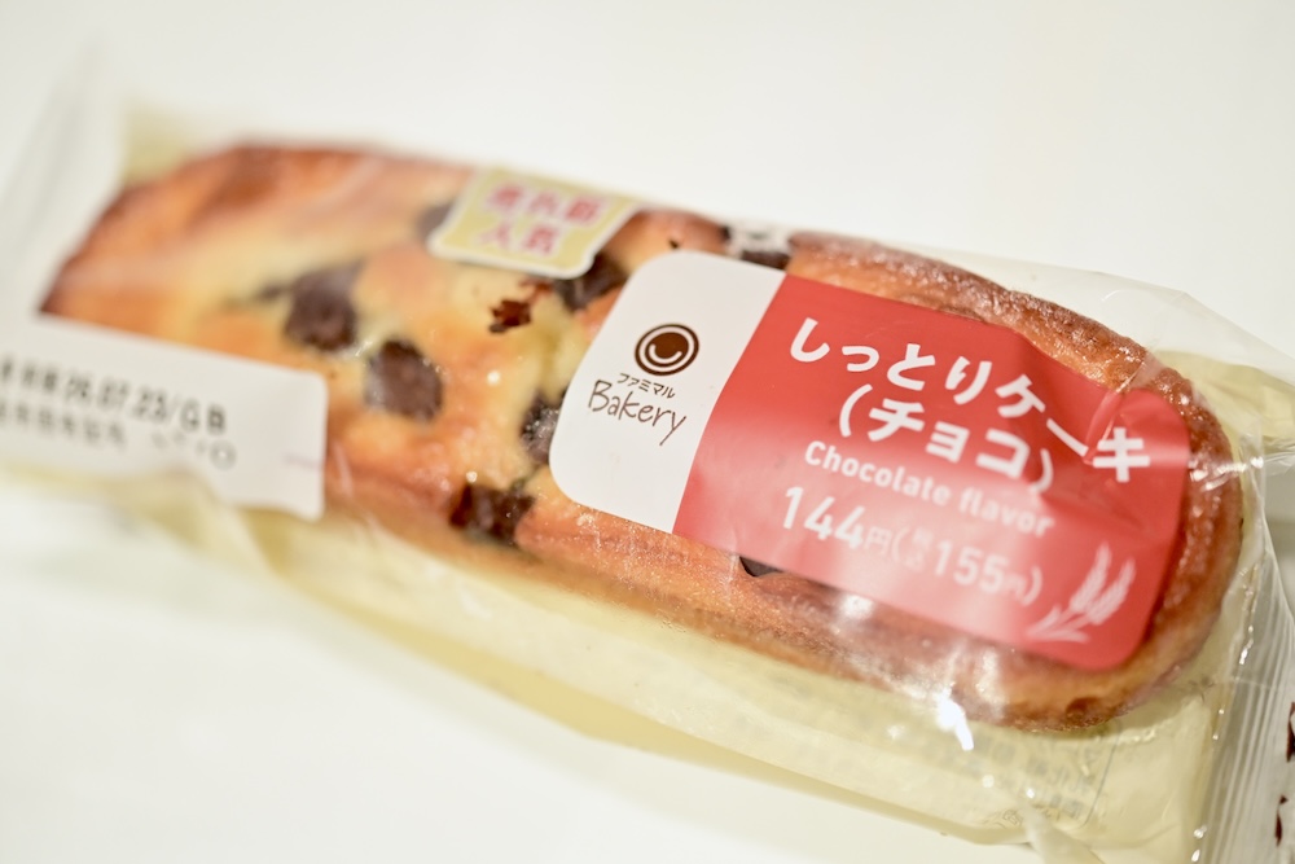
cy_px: 432
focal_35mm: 60
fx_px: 2158
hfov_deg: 33.4
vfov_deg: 22.6
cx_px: 648
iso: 3200
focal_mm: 60
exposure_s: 1/200
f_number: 3
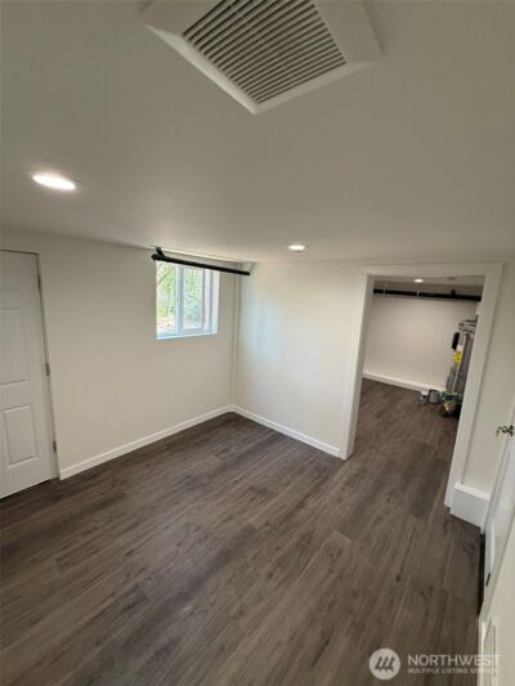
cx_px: 258
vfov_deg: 102.1
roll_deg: -3.2
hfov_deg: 85.7
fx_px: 278
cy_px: 343
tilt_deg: -12.0
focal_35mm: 14
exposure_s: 1/102
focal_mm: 2.22
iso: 250
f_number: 2.2
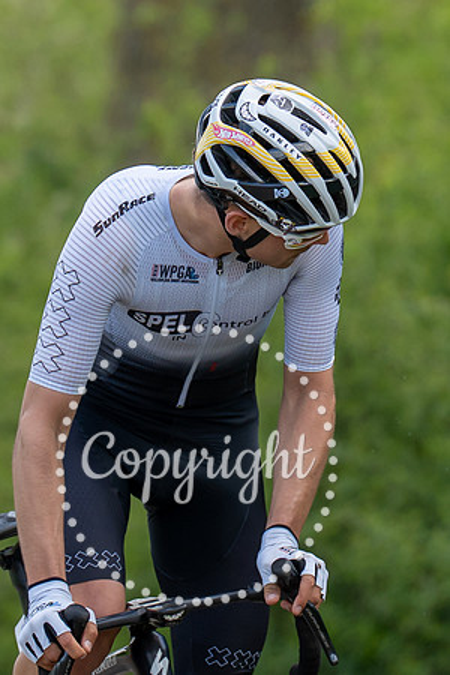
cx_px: 212
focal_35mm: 729
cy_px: 157
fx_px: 13659
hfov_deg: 1.9
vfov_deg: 2.8
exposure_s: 1/1000
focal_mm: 200
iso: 320
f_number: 3.5
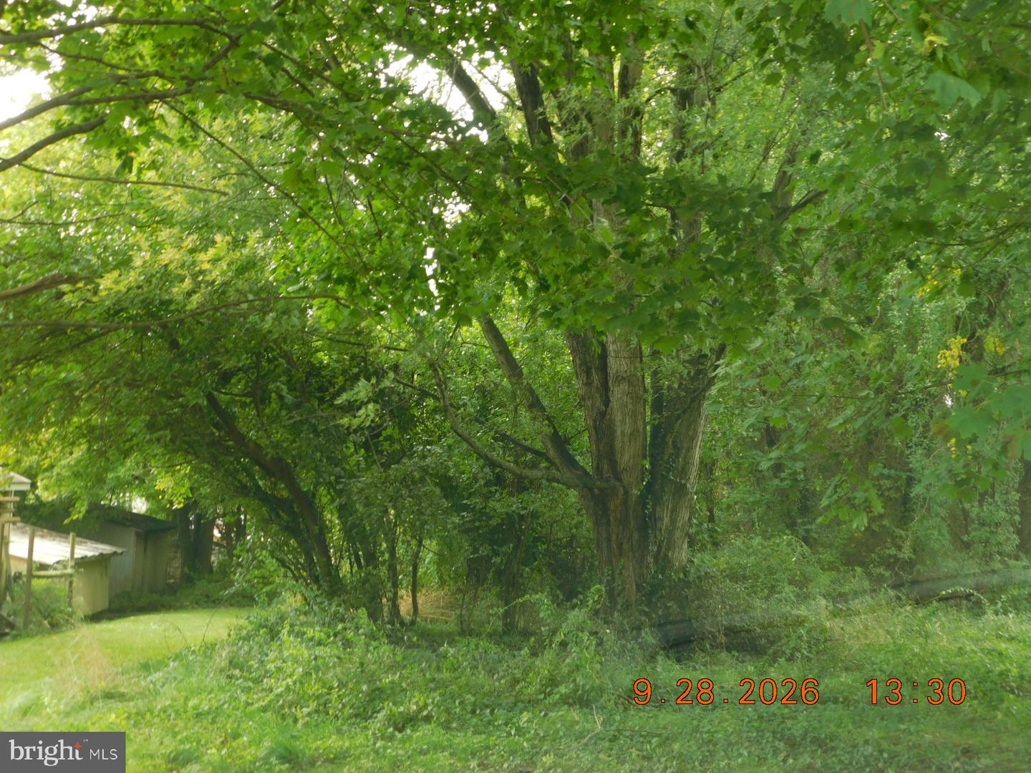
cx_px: 516
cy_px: 386
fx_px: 1191
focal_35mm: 40
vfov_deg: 36.0
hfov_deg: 46.8
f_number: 3.6
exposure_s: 1/40
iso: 125
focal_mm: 7.1
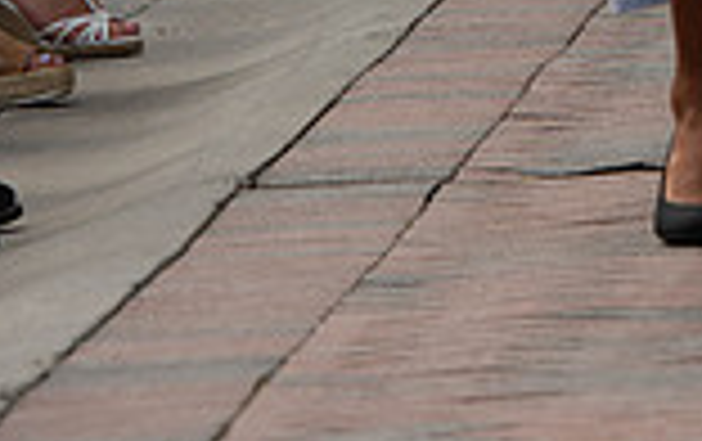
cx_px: 619
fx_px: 8430
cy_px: -531
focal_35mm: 440
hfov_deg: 4.8
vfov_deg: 3.0
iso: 400
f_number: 10
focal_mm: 150
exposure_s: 1/160
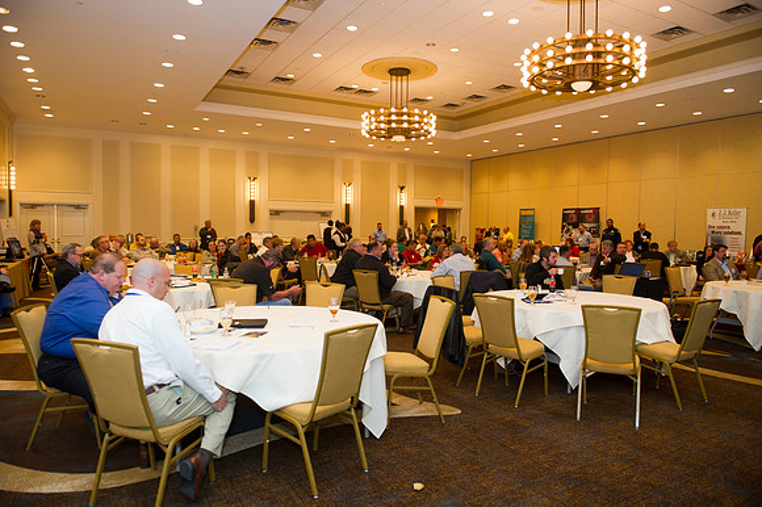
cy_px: 254
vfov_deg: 53.1
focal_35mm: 24
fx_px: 508
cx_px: 381
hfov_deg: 73.8
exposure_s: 1/60
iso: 1600
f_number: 3.5
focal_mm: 24
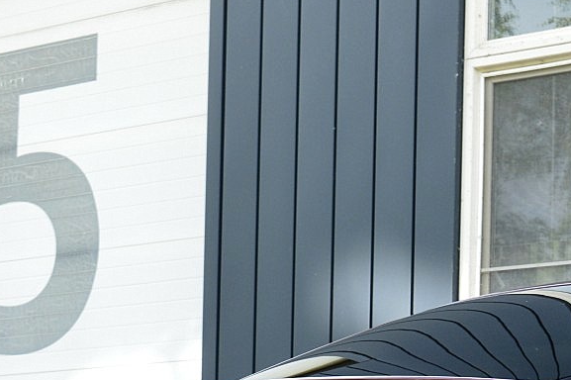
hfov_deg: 13.2
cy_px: 525
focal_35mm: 152
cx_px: 682
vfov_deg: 8.8
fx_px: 2409
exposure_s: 1/160
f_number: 9
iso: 400
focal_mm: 36
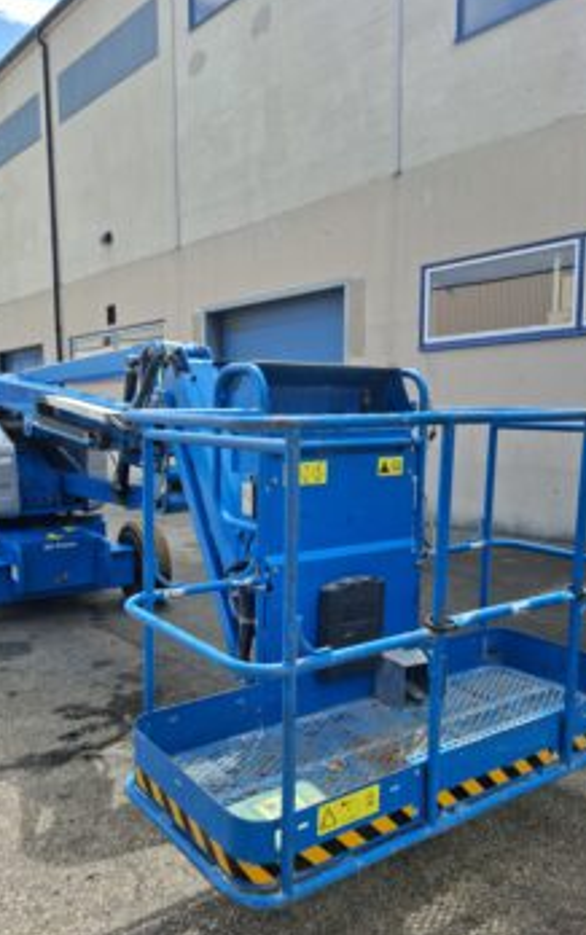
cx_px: 255
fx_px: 714
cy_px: 519
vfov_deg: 66.2
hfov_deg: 44.5
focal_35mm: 28
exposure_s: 1/866
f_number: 1.8
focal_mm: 5.54
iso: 50
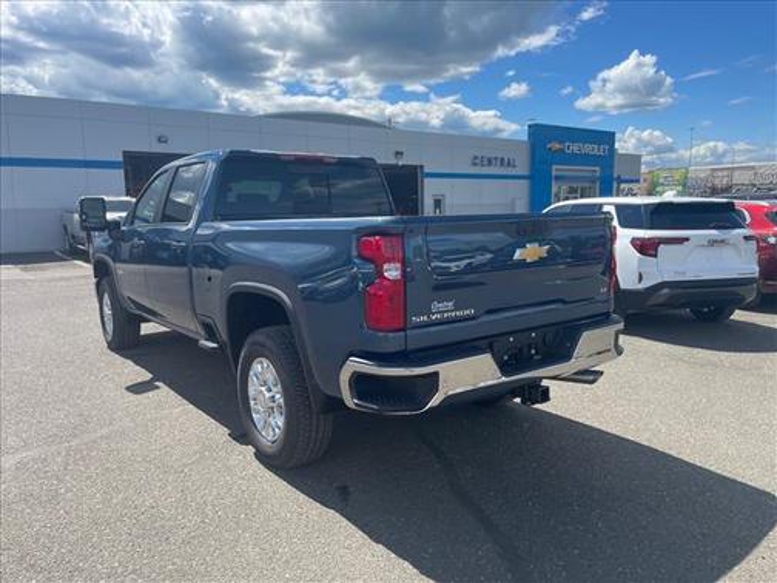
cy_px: 292
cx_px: 388
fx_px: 584
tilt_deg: -4.4
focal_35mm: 26
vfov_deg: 53.1
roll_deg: +1.7
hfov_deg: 67.3
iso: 32
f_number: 1.6
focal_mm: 4.2
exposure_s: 1/2304
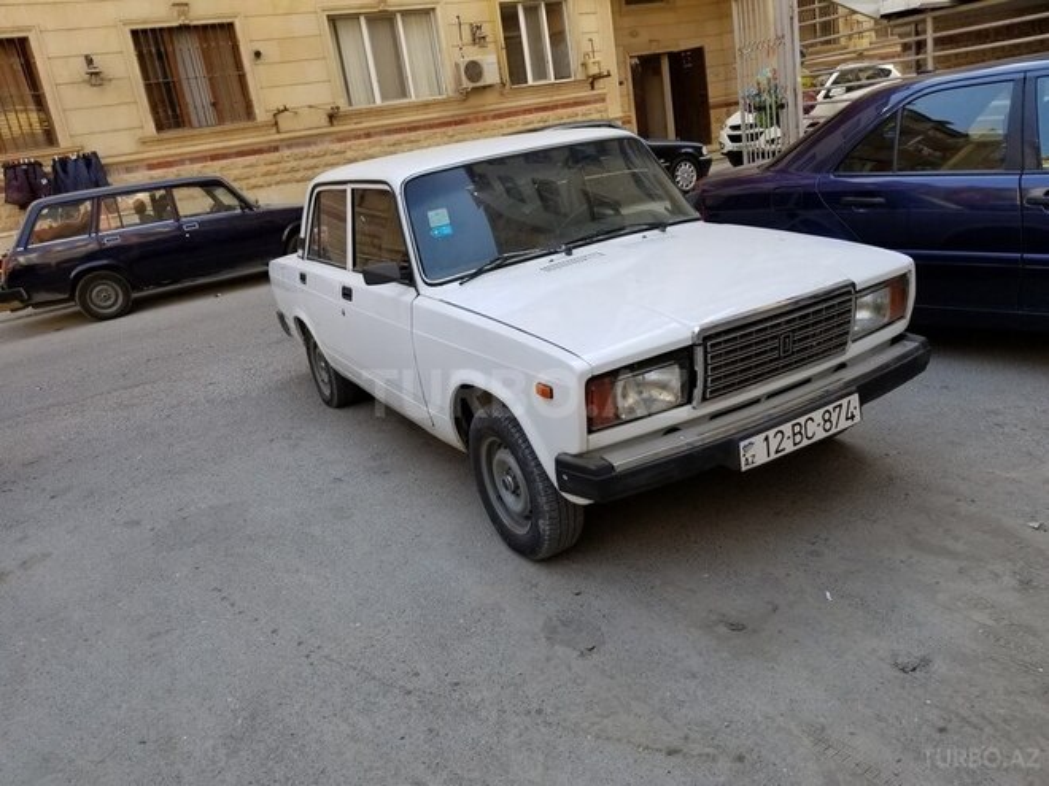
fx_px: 788
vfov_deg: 53.1
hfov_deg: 67.3
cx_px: 524
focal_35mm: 26
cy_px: 393
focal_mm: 4.25
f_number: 1.7
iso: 50
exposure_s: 1/449
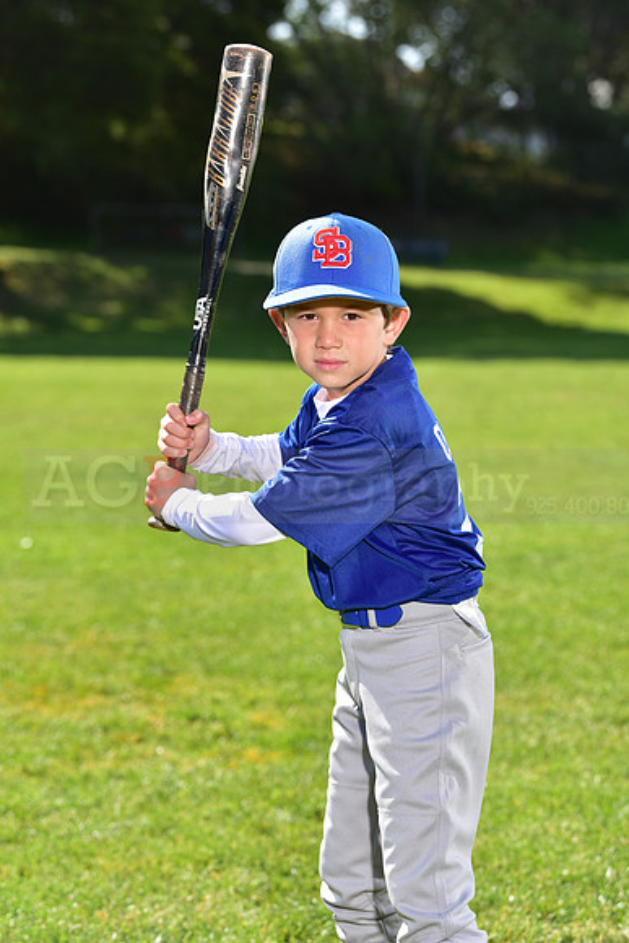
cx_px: 314
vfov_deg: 20.4
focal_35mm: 100
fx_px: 2619
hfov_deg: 13.7
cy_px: 472
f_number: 5
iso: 80
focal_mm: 100
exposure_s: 1/250
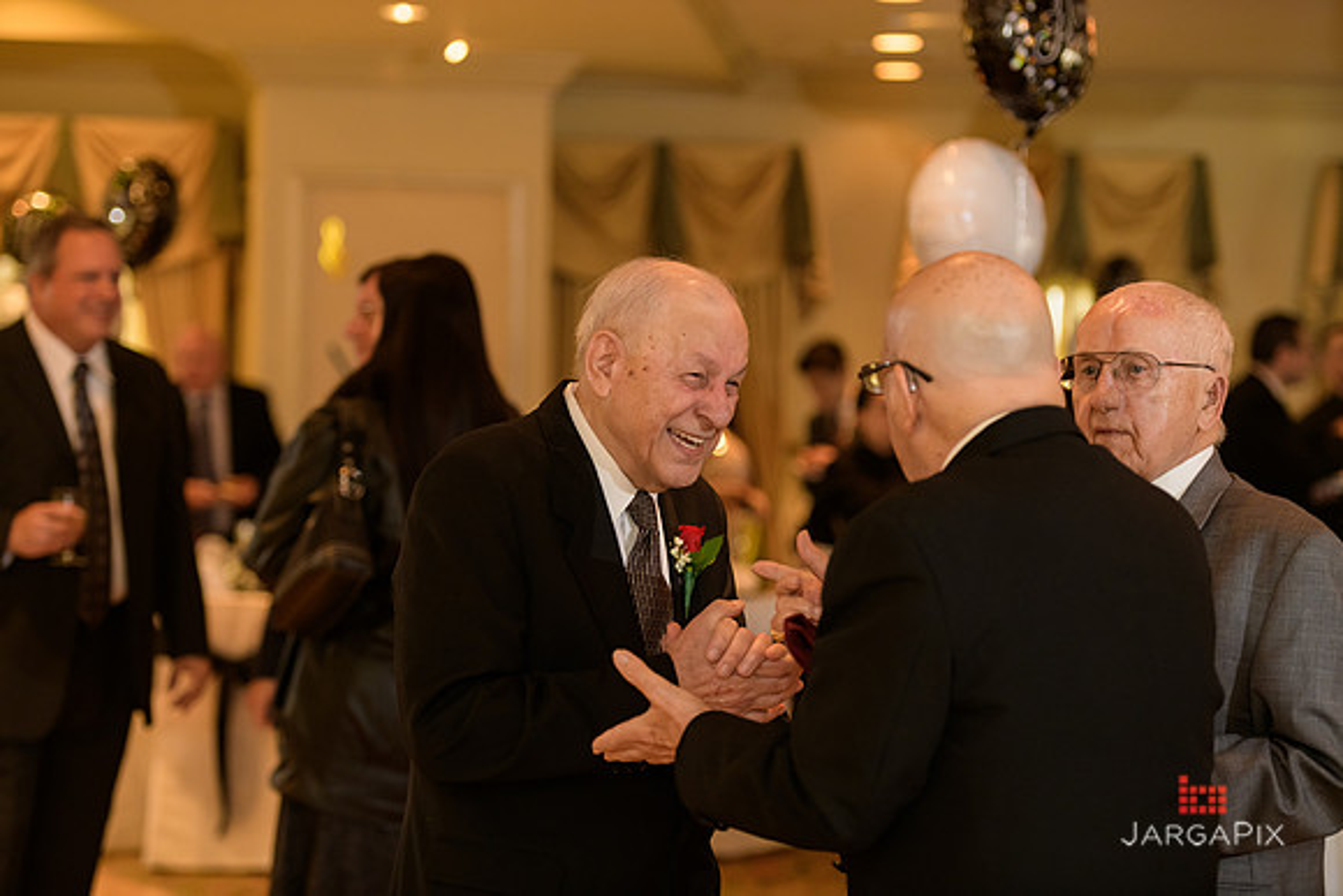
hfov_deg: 21.5
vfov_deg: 14.4
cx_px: 672
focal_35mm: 95
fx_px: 3545
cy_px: 448
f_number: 3.2
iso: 1000
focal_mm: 95
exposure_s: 1/125
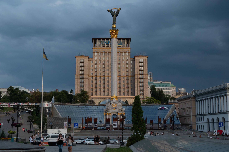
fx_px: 389
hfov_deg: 32.8
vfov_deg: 22.1
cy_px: 76
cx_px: 114
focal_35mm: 61
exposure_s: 1/2000
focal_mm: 59
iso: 1250
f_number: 7.1
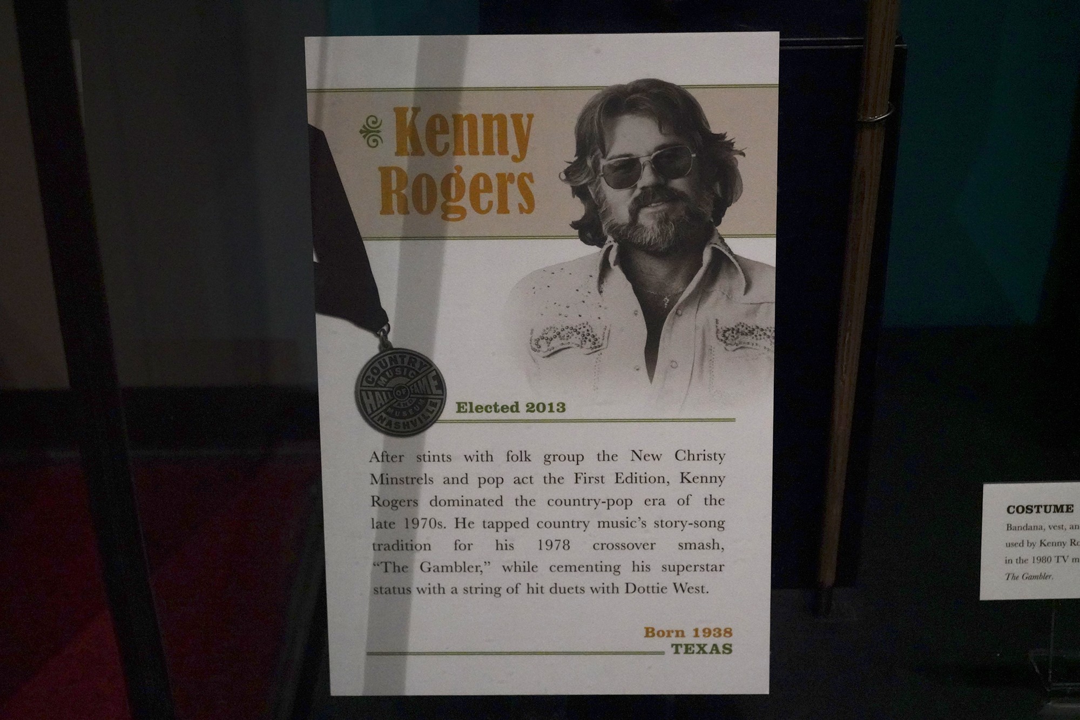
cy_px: 360
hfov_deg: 41.1
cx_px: 540
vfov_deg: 28.1
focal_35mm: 48
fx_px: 1440
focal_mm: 48
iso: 10000
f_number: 5.6
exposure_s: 1/80
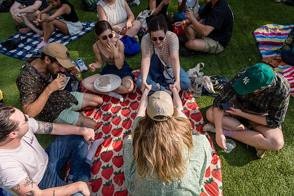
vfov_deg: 53.2
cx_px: 147
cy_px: 98
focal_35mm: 24
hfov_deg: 73.7
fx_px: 196
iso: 320
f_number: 3.5
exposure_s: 1/3200
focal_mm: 24
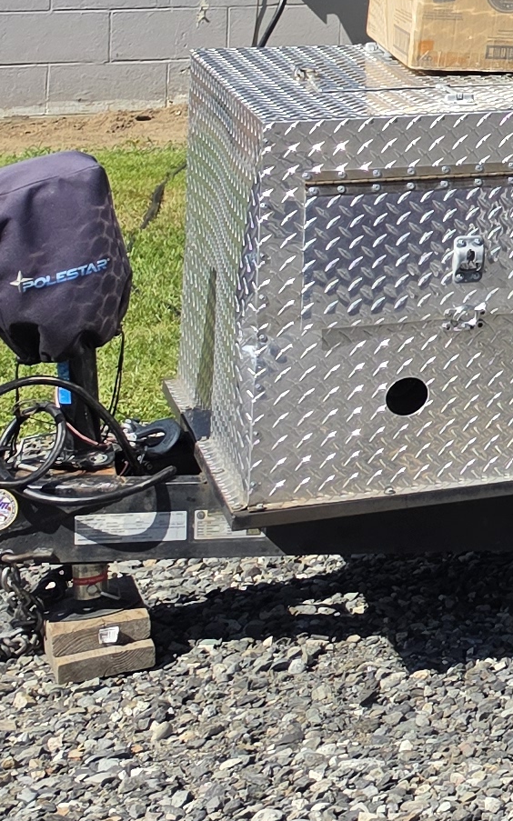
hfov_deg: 9.0
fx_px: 2417
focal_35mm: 108
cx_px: 1688
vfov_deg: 17.9
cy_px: -275
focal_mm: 6.5
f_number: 1.4
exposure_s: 1/5015
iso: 64
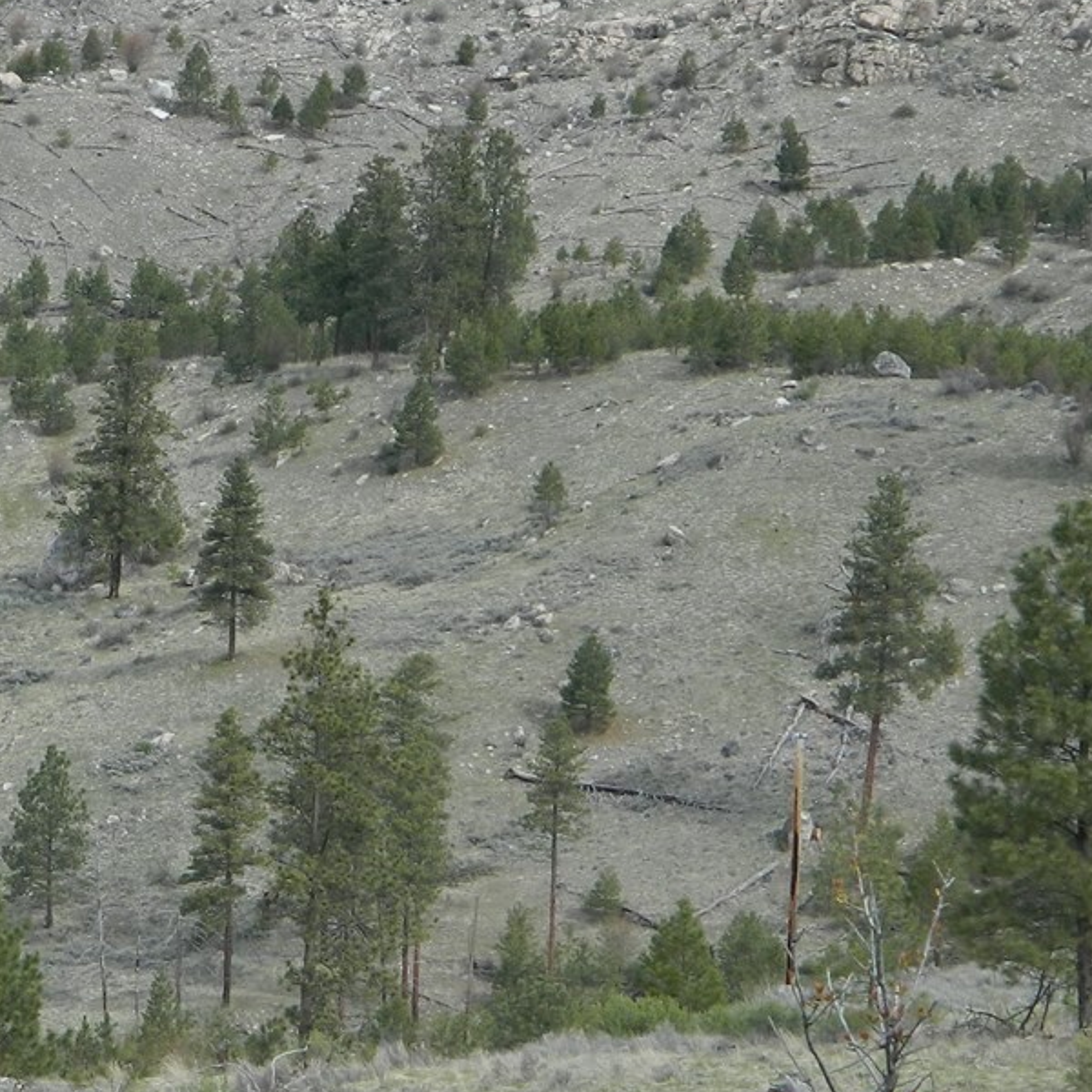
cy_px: 952
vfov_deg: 8.8
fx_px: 7067
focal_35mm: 198
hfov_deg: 8.8
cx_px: -44
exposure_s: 1/400
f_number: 4.2
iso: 80
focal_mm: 15.1
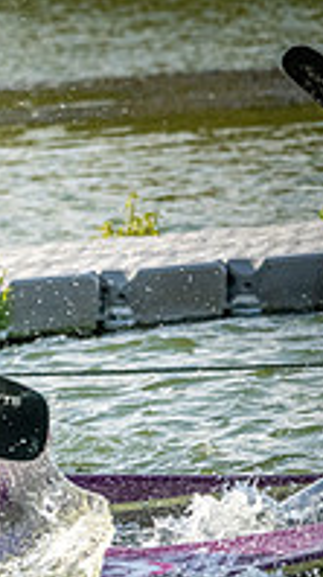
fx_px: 14090
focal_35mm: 923
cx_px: -474
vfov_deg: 2.3
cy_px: 538
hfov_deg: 1.3
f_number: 9
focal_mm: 300
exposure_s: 1/3200
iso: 2500
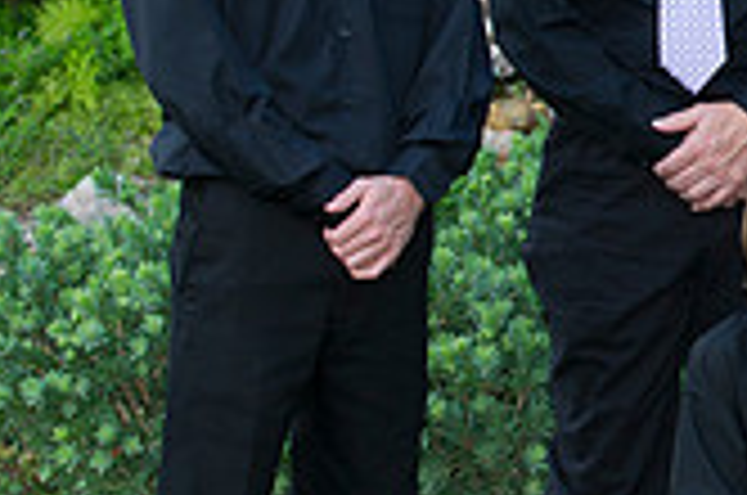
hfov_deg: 8.3
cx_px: 864
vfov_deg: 5.6
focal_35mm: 245
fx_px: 5074
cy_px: 108
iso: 800
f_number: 5.6
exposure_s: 1/160
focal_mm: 70
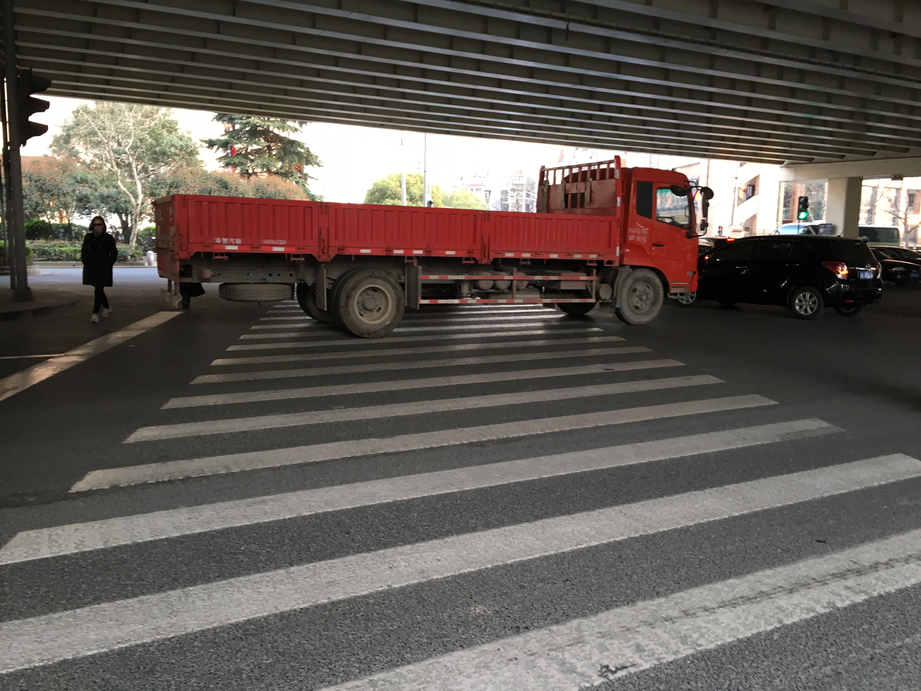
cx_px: 460
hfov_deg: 61.7
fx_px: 772
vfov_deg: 48.2
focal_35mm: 29
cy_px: 346
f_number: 2.2
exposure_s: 1/33
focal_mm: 4.15
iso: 50
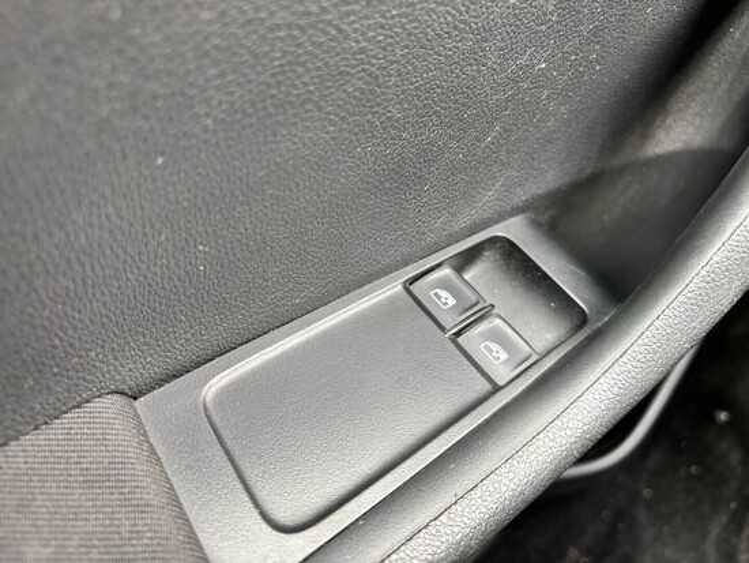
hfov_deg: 67.3
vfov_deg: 53.1
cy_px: 282
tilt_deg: -51.7
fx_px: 563
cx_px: 374
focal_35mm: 26
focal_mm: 5.96
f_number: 1.6
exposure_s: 1/62
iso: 125
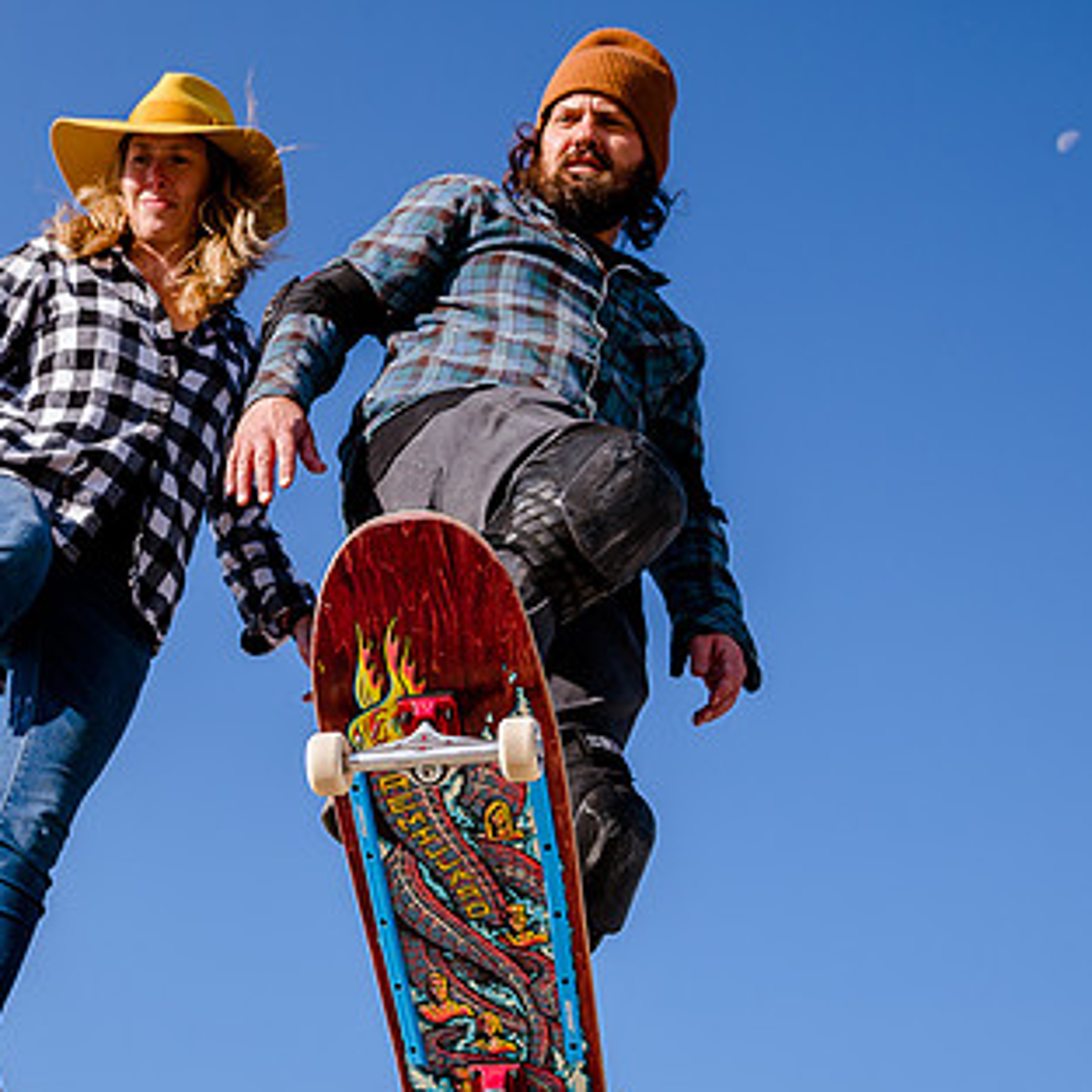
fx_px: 2248
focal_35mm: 63
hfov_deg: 26.8
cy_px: 602
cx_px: 220
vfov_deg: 27.3
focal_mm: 38
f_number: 5.6
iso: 200
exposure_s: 1/640
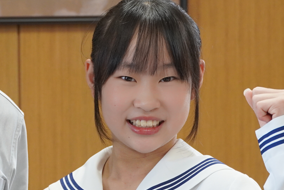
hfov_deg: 8.6
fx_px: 1870
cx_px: 8
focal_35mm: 237
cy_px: 110
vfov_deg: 5.8
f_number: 5.6
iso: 1250
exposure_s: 1/160
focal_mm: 60
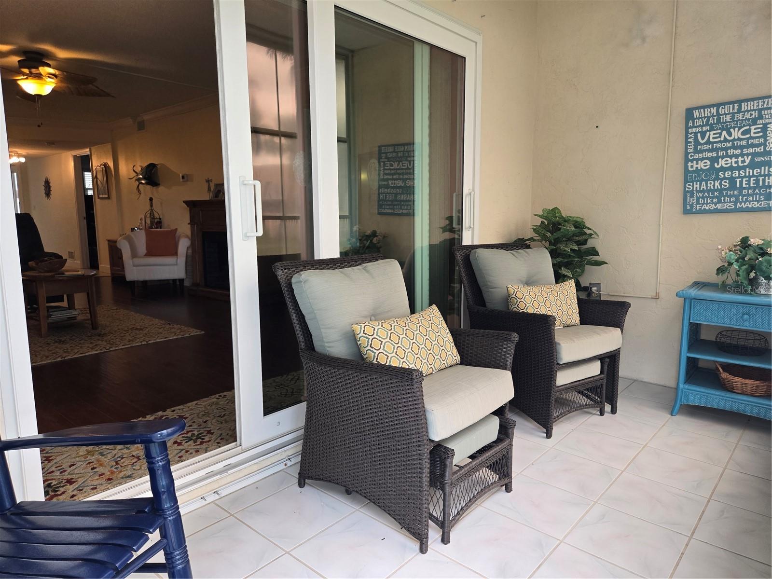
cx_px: 386
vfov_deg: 58.9
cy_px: 290
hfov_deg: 73.9
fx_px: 513
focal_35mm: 23
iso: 100
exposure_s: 1/180
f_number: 1.8
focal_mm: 5.4
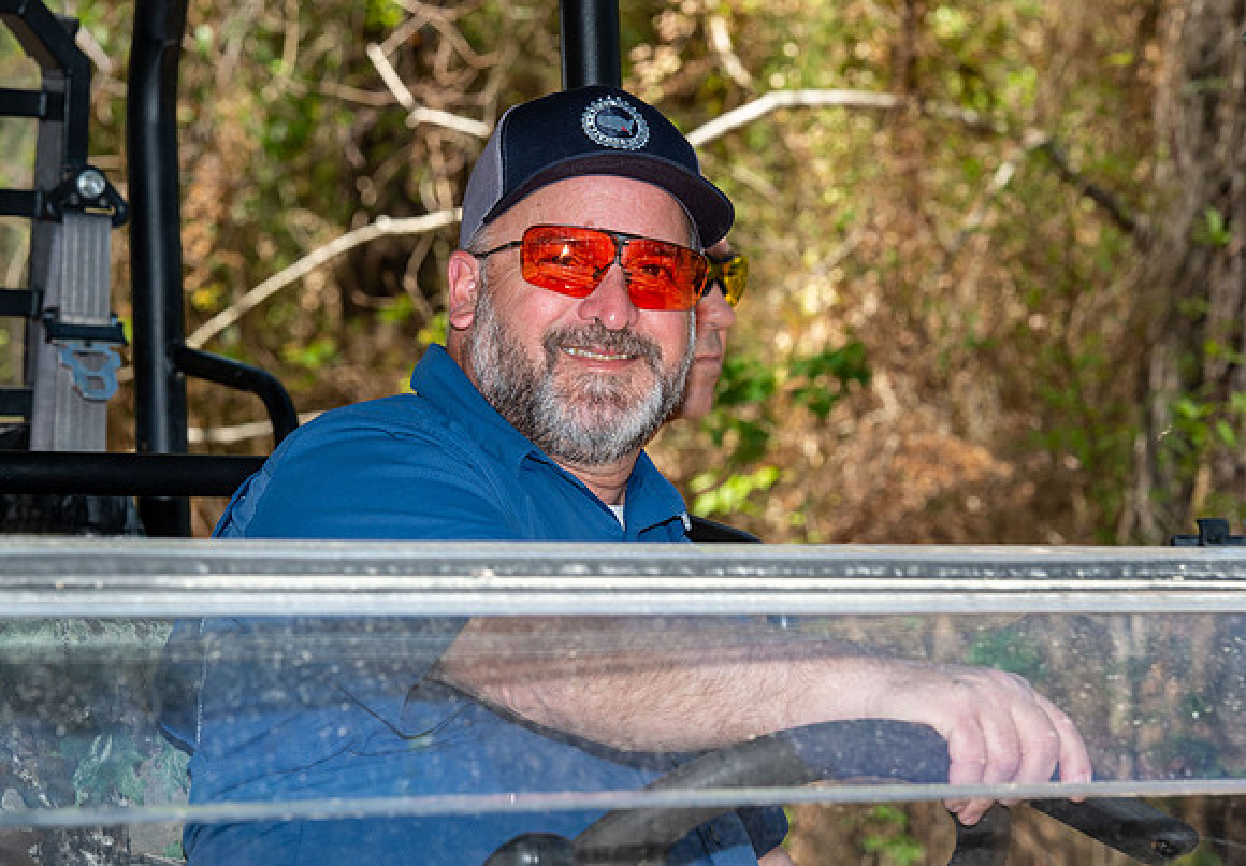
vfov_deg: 9.6
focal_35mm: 148
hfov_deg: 13.7
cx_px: 654
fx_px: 5181
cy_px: 435
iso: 800
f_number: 10
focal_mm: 130
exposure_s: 1/250
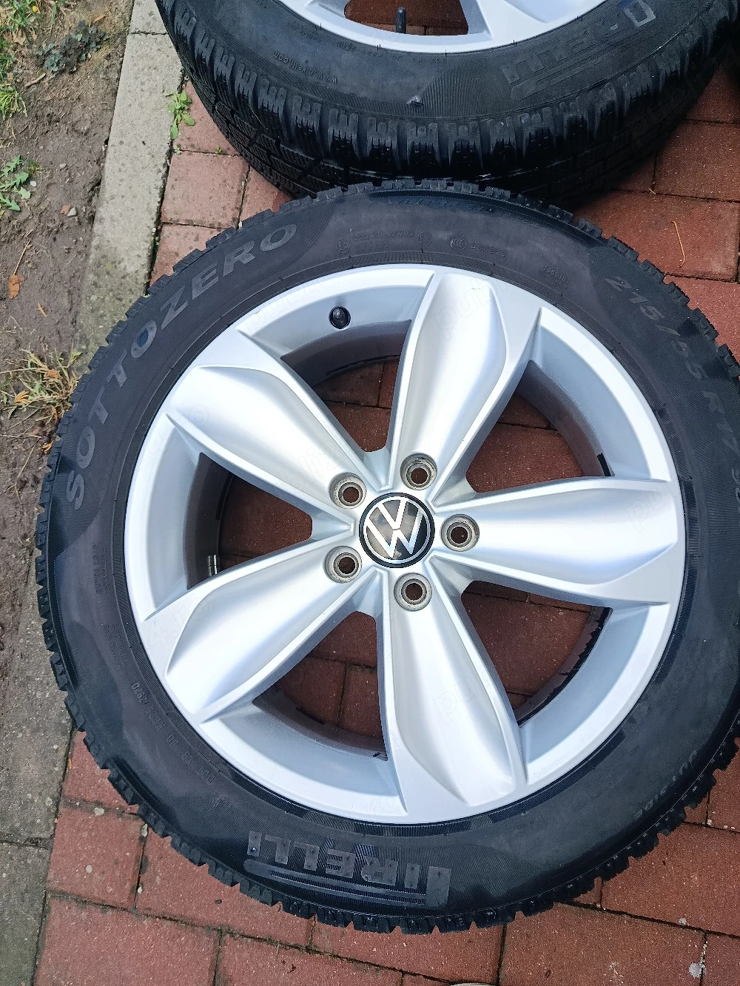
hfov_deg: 56.8
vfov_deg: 71.6
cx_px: 370
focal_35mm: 24
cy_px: 493
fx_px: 684
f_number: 1.7
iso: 67
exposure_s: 1/100
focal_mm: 5.24
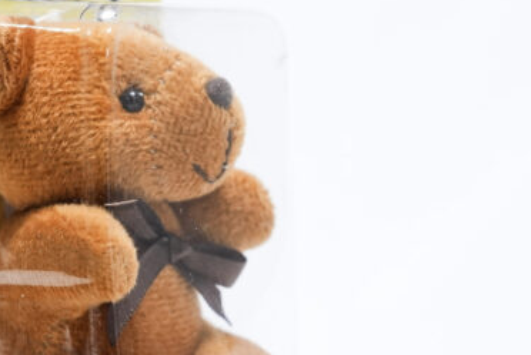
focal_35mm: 126
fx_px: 1861
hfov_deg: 16.2
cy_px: 221
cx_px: 177
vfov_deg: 10.9
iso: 3200
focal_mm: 67
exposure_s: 1/250
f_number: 8
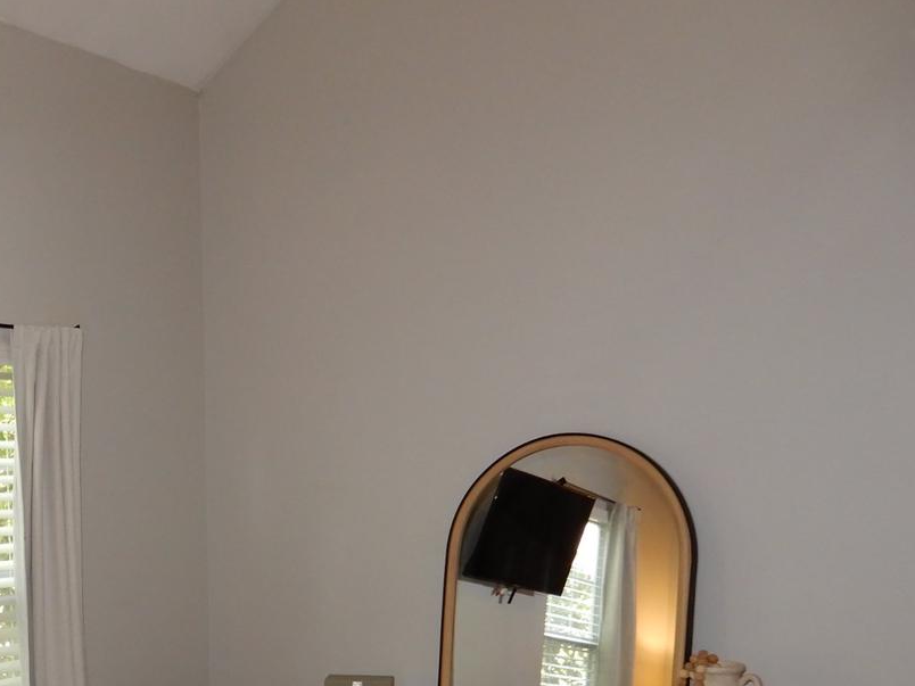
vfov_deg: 32.1
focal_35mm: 43
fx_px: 1137
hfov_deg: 41.2
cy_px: 610
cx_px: 134
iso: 200
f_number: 3.4
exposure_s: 1/30
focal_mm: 4.3
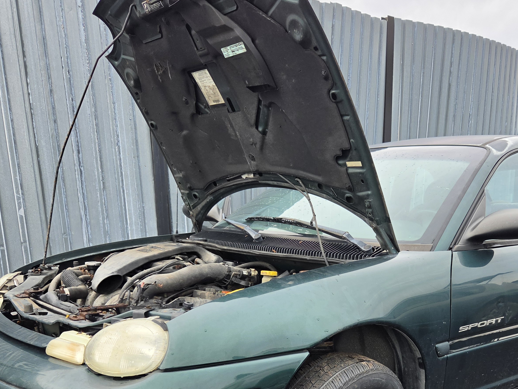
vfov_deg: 35.5
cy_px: 318
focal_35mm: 39
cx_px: 343
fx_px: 584
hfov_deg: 47.1
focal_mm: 5.4
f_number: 1.8
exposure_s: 1/606
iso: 80
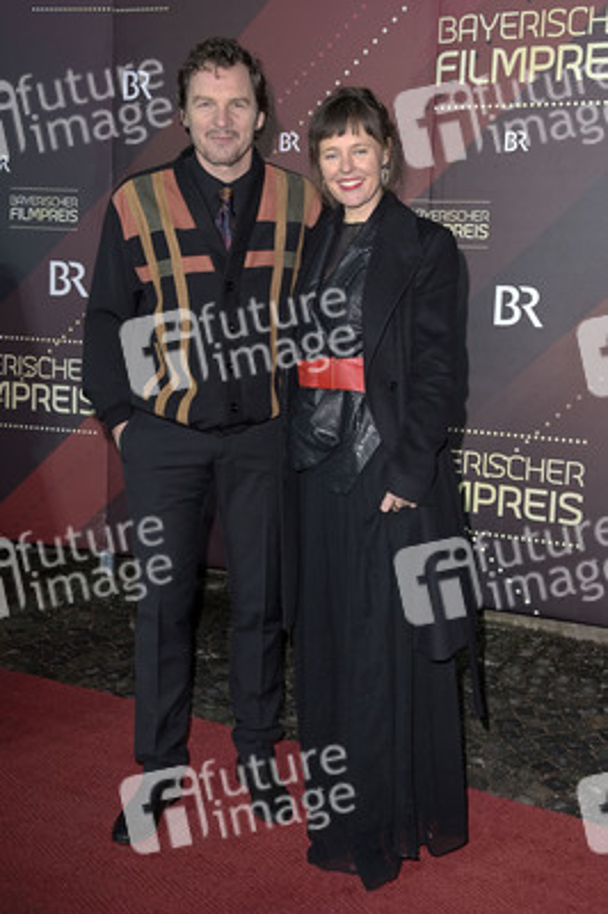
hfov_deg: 31.8
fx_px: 1066
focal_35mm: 42
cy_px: 457
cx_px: 304
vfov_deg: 46.4
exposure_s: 1/250
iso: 640
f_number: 5.6
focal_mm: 42
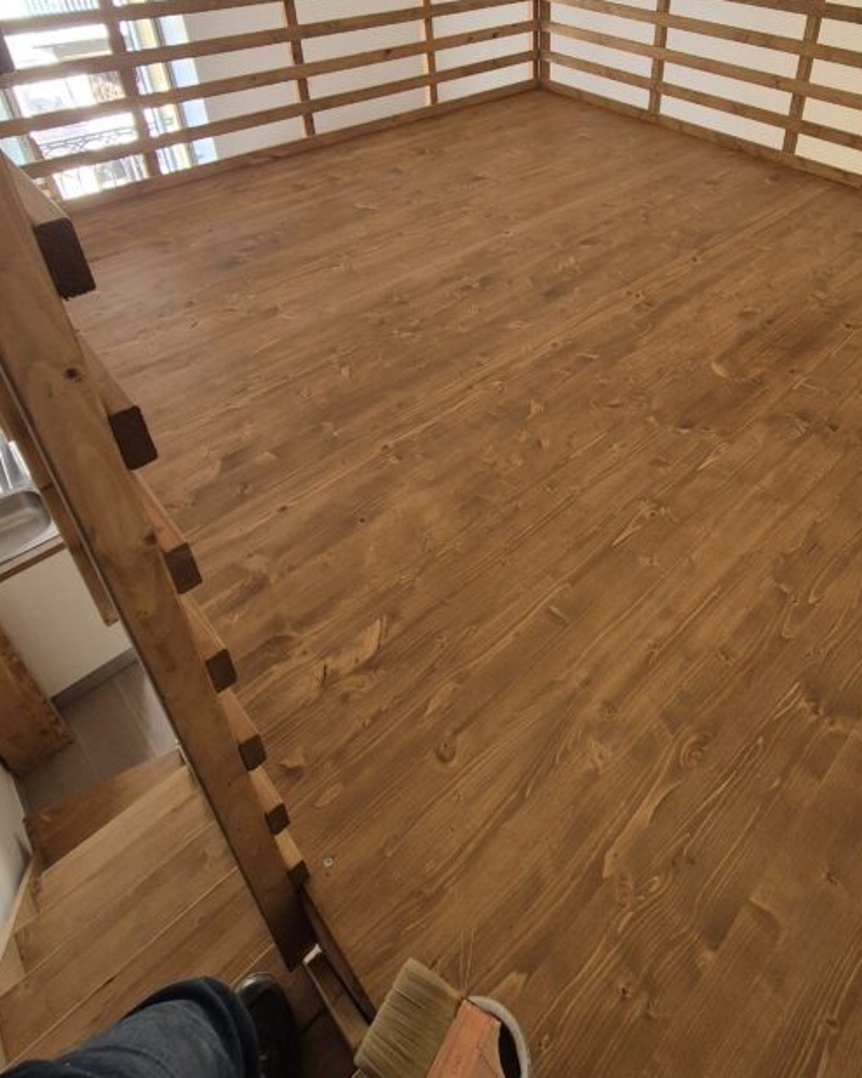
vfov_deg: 72.9
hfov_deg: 63.8
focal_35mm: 21
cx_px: 576
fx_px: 670
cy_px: 287
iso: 160
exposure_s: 1/50
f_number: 2.2
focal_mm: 2.2
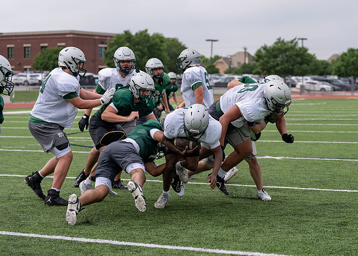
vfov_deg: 15.2
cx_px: 189
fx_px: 958
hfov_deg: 21.2
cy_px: 130
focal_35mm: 94
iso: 125
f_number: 2.8
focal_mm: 70
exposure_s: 1/2500
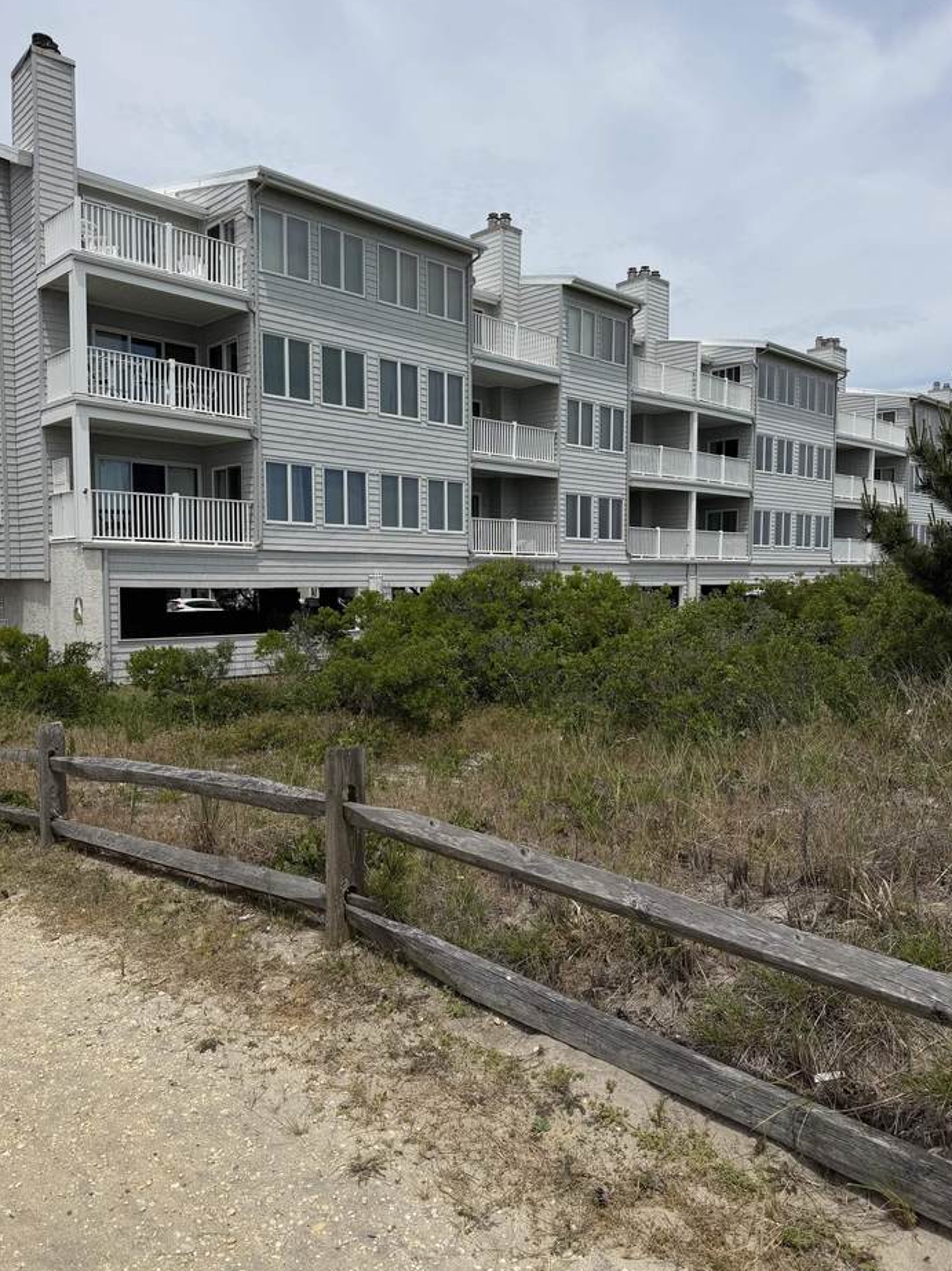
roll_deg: +2.0
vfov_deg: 69.4
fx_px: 917
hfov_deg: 54.9
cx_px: 473
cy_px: 630
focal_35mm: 25
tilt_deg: -2.8
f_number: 1.78
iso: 80
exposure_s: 1/9091
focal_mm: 6.76
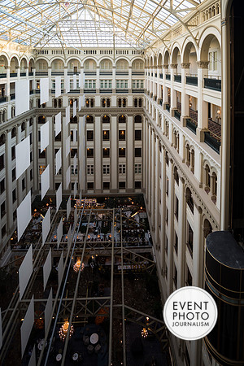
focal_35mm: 18
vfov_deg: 90.0
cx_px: 122
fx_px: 183
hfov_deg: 67.4
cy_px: 183
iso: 280
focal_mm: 18
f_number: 3.5
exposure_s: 1/125
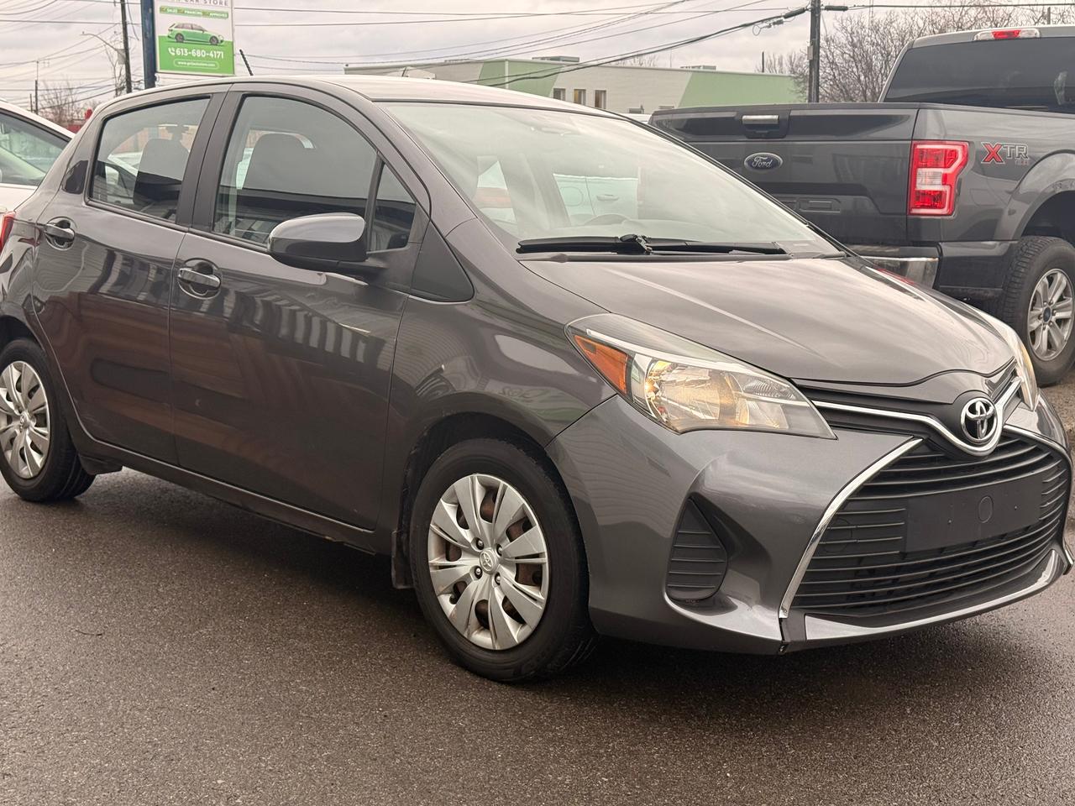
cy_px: 403
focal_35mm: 48
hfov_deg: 39.7
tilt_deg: -9.8
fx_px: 1491
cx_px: 538
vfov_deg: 30.3
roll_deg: -0.2
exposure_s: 1/282
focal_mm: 6.76
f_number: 1.78
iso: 80
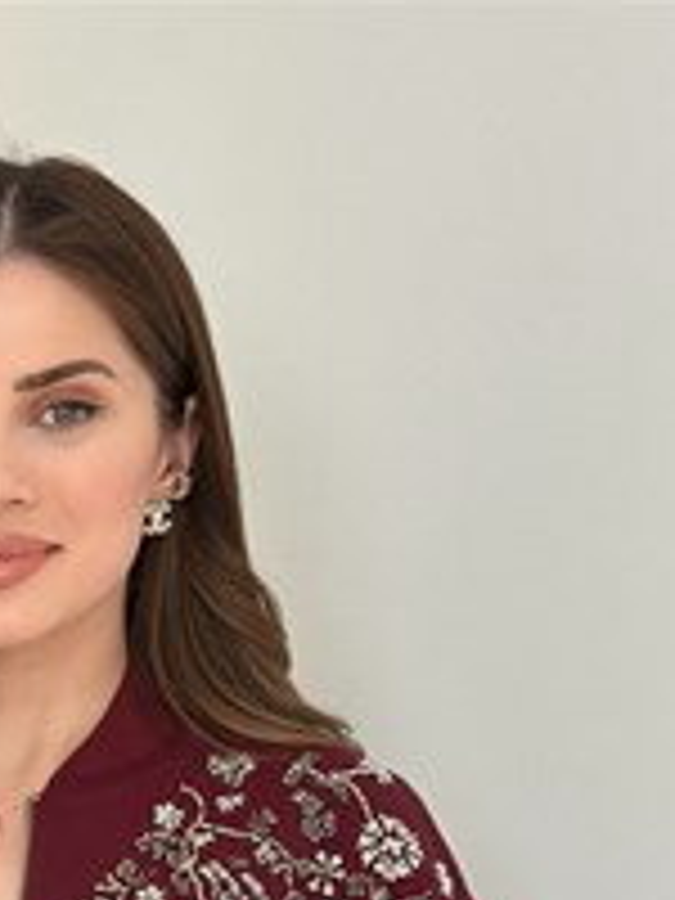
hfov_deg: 11.5
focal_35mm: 128
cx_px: 9
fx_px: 3328
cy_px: 1195
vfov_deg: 14.7
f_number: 1.78
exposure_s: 1/237
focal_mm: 6.86
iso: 80
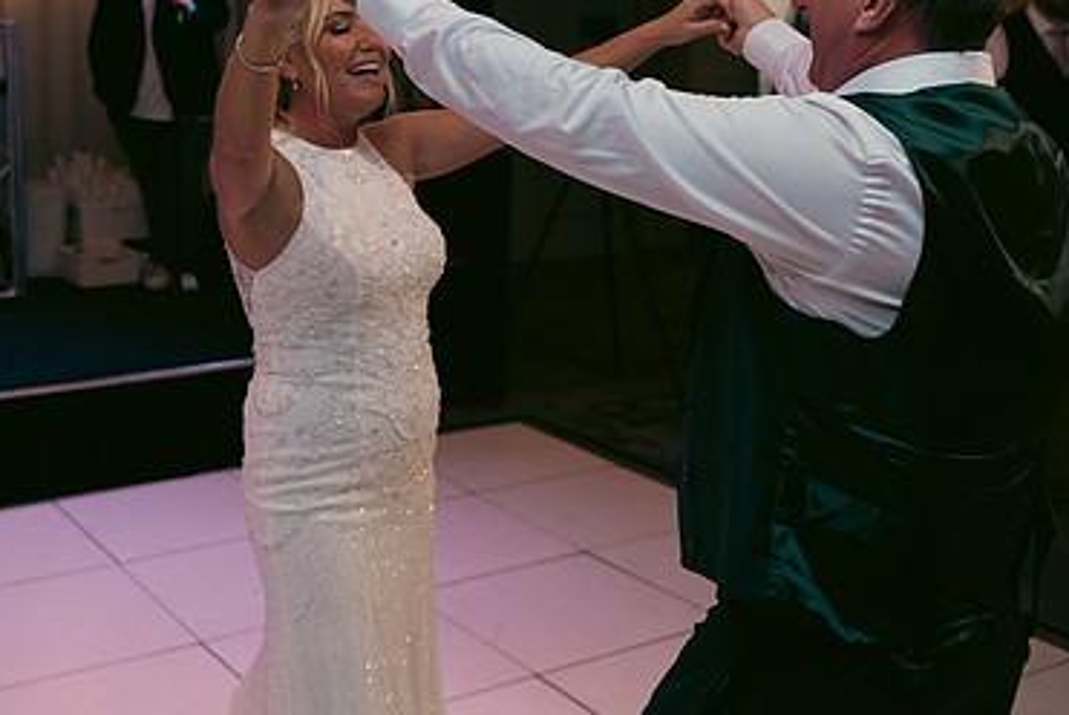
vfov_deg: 26.8
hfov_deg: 39.4
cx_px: 435
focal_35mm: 50
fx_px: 1486
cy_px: 212
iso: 800
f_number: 3.5
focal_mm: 32
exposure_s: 1/160
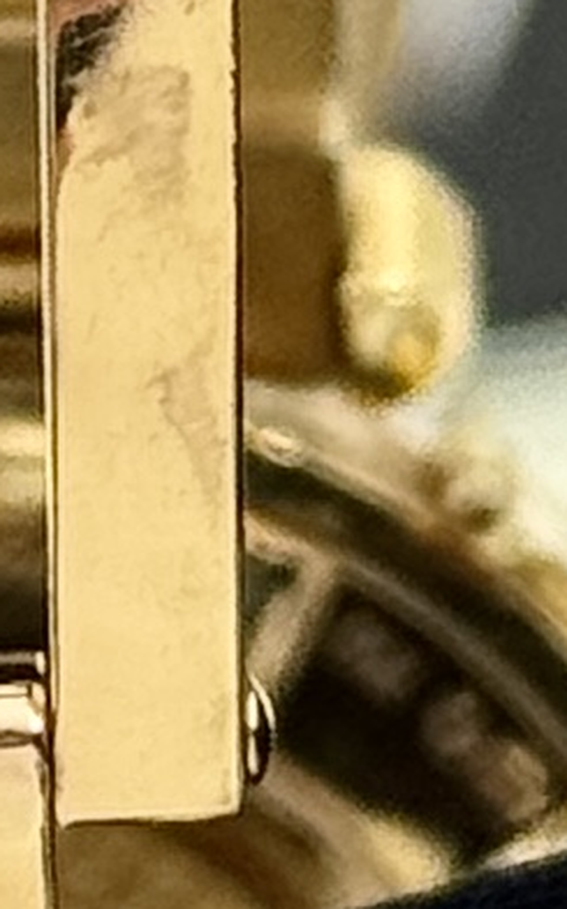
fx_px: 4607
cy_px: -127
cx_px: -36
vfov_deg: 11.1
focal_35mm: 186
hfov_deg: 7.0
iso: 64
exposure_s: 1/351
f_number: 1.78
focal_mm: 6.76
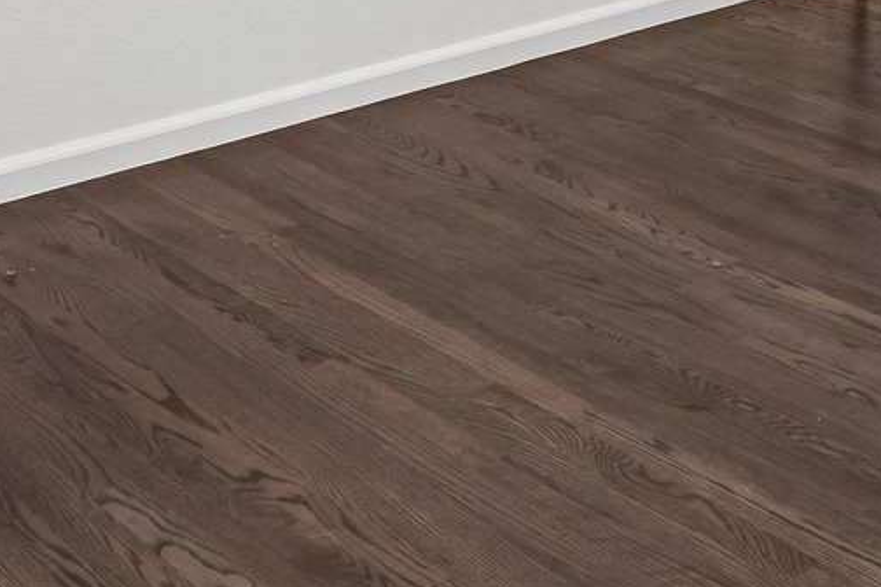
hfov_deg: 29.6
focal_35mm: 67
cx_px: 217
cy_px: -478
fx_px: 1640
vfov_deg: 16.8
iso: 500
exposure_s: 1/10
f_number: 8
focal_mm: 11
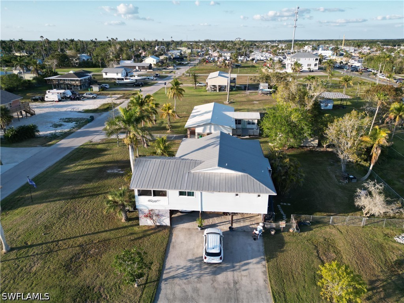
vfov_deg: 56.8
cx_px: 202
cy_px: 152
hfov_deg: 71.6
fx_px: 280
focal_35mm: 24
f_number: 1.7
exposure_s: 1/1500
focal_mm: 6.72
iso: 200
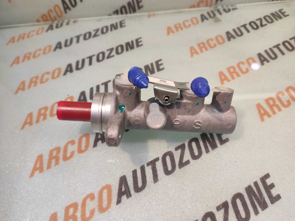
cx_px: 148
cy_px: 110
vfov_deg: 74.7
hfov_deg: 91.1
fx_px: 145
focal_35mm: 17
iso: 184
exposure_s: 1/33
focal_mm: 4.74
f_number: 1.79
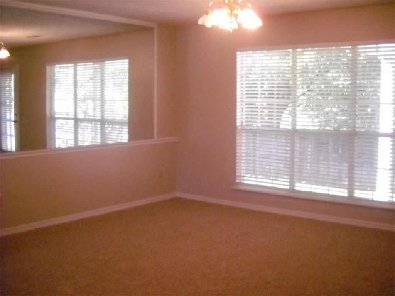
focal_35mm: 41
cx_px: 198
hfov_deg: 45.8
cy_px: 148
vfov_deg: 35.1
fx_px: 468
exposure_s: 1/154
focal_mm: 6.72
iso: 800
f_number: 3.1
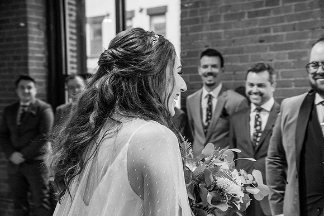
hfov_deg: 36.2
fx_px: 495
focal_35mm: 55
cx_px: 162
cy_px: 108
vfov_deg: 24.6
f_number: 5
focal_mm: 55
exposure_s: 1/125
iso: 800
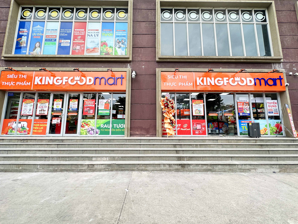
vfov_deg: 85.7
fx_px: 121
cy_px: 112
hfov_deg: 102.1
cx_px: 149
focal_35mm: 14
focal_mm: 2.22
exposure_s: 1/101
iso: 40
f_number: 2.2
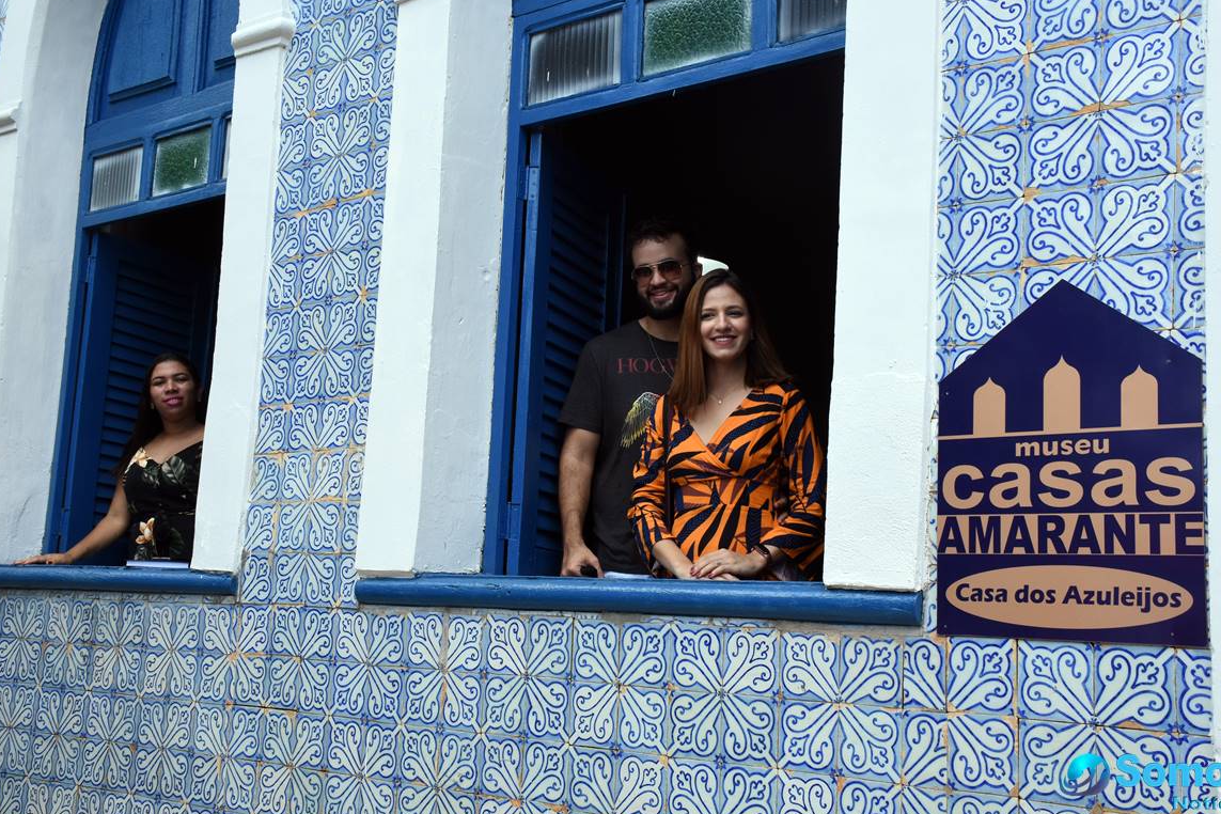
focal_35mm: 43
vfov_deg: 31.5
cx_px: 614
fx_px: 1442
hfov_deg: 45.9
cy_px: 393
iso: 320
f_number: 13
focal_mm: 27
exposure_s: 1/125
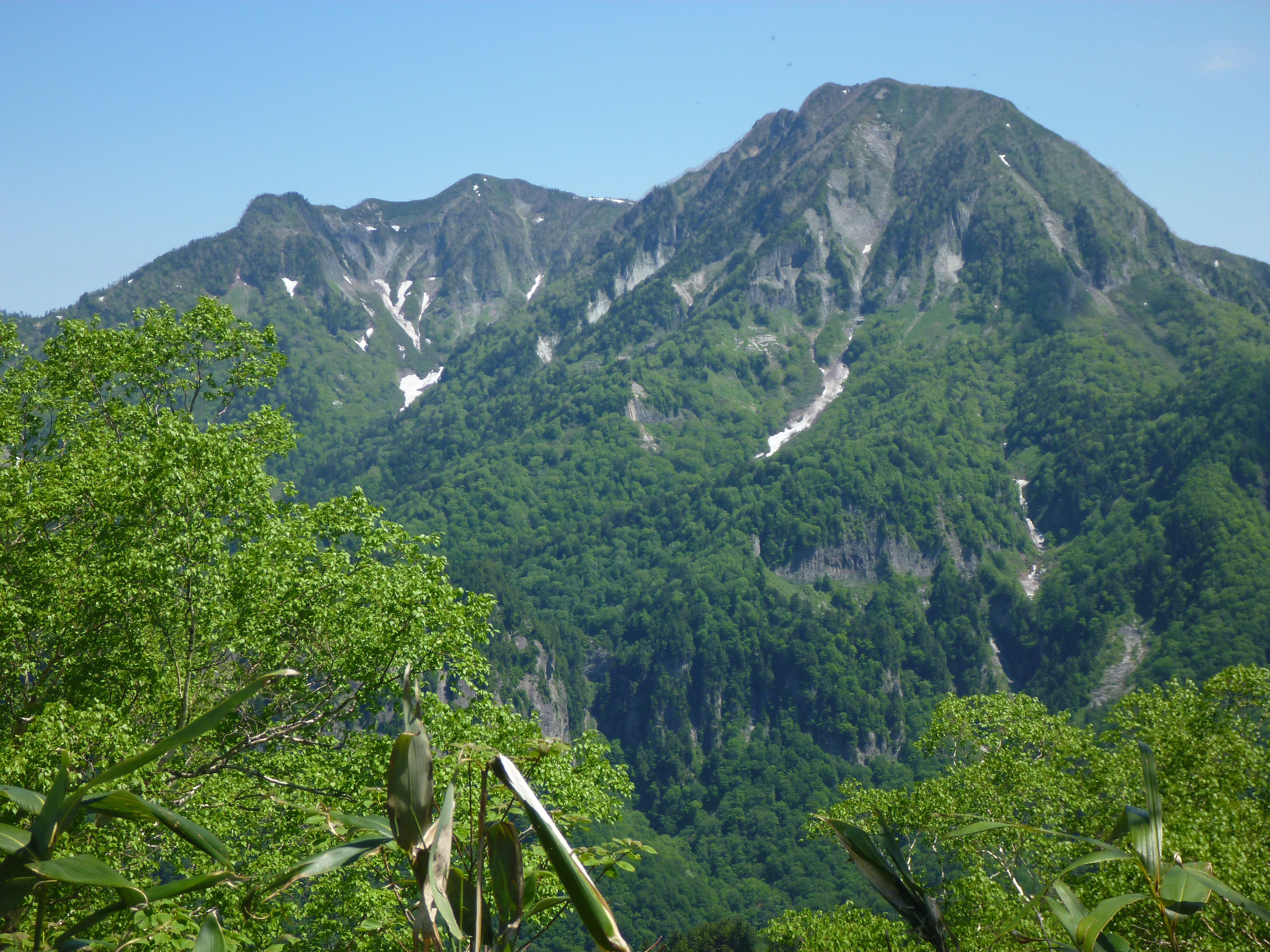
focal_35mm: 66
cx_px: 635
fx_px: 2421
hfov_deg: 29.4
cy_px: 476
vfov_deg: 22.3
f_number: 5.3
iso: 80
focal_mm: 11.7
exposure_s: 1/200
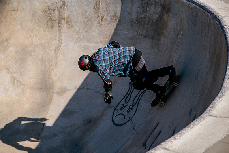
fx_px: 612
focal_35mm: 96
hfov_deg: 21.2
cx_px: 112
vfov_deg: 14.2
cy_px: 77
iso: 200
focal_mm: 92
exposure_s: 1/500
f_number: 7.1
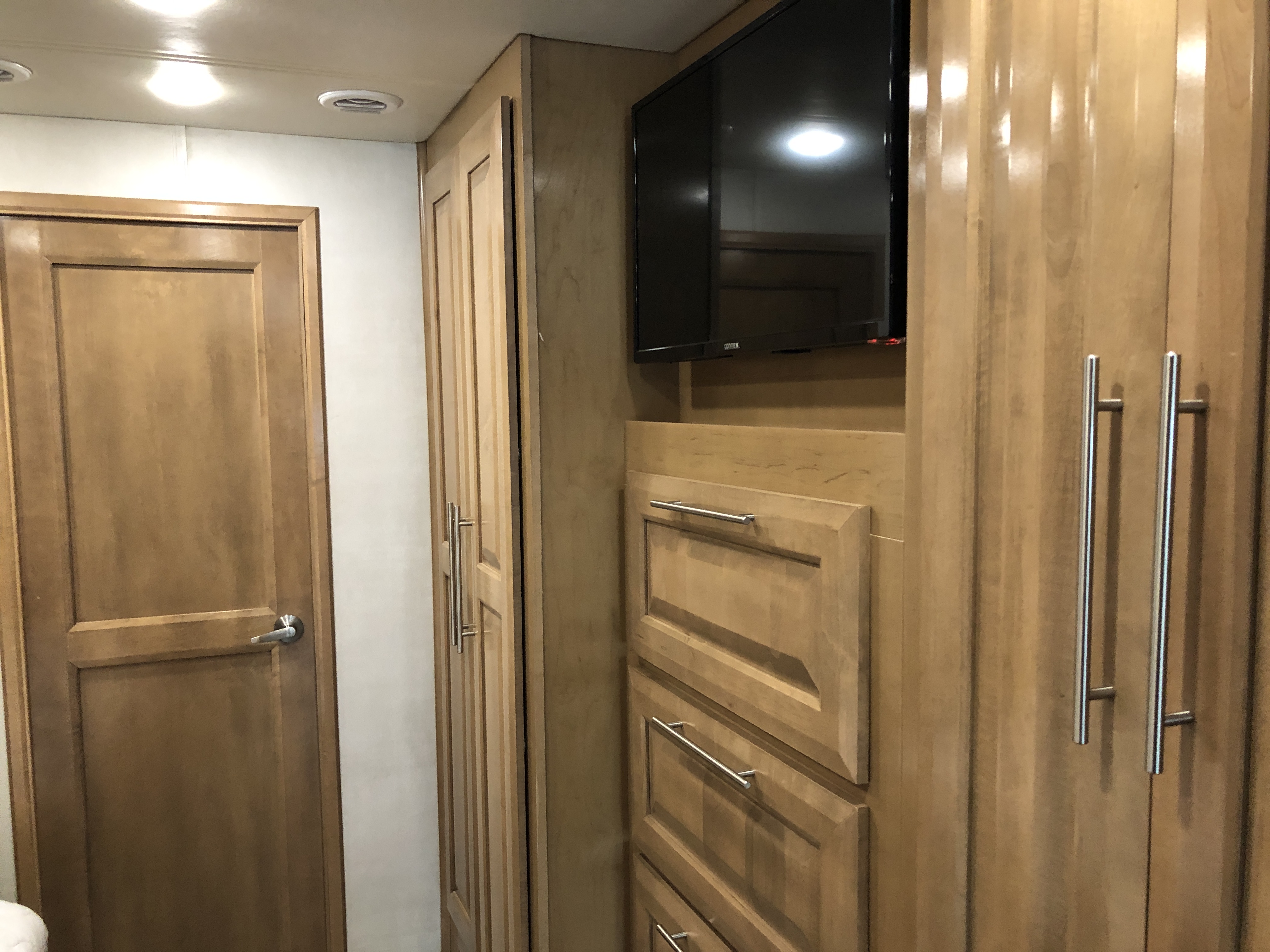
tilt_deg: -8.2
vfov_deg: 49.7
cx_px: 635
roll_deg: +0.9
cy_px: 476
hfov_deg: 63.4
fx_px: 1027
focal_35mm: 28
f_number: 1.8
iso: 80
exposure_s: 1/15
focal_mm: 3.99
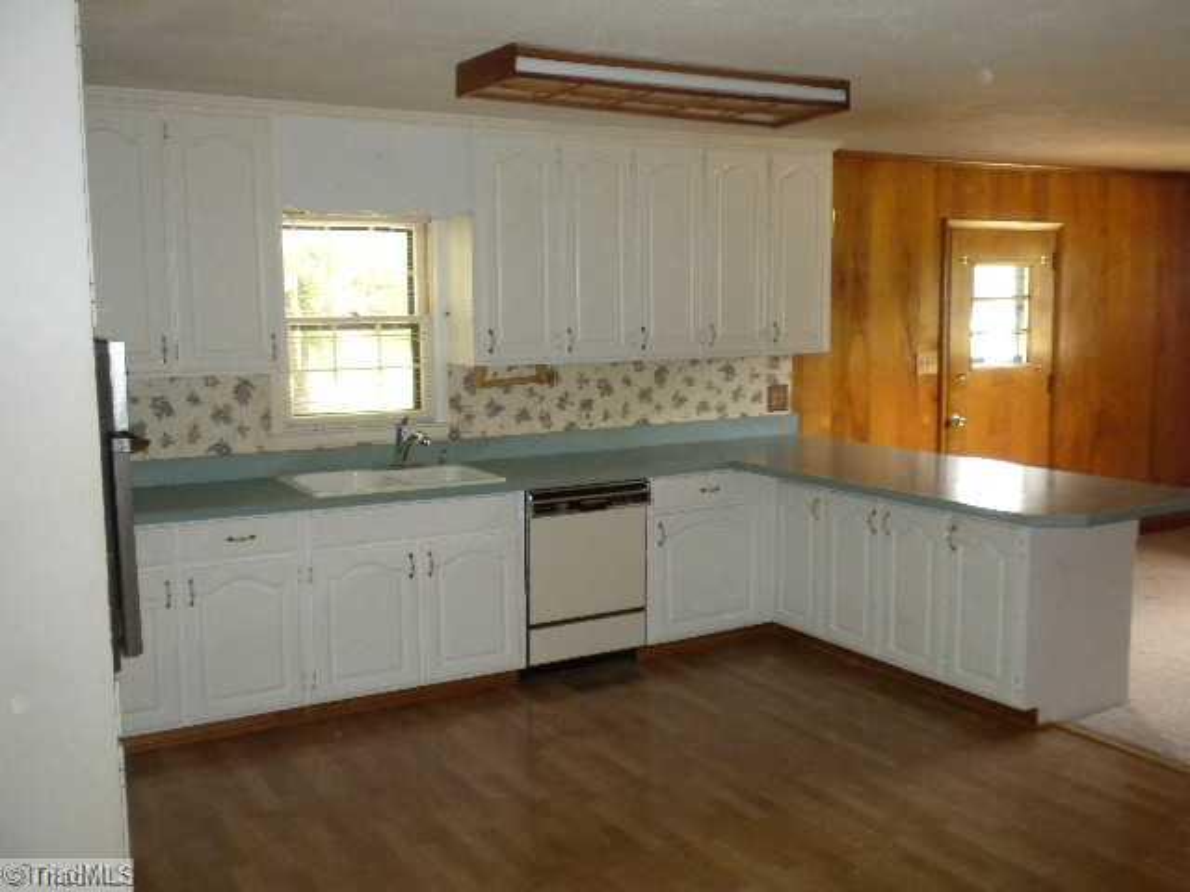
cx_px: 595
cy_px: 446
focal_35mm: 37
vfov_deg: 38.7
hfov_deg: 50.1
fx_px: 1272
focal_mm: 6.6
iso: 400
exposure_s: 1/30
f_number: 3.5
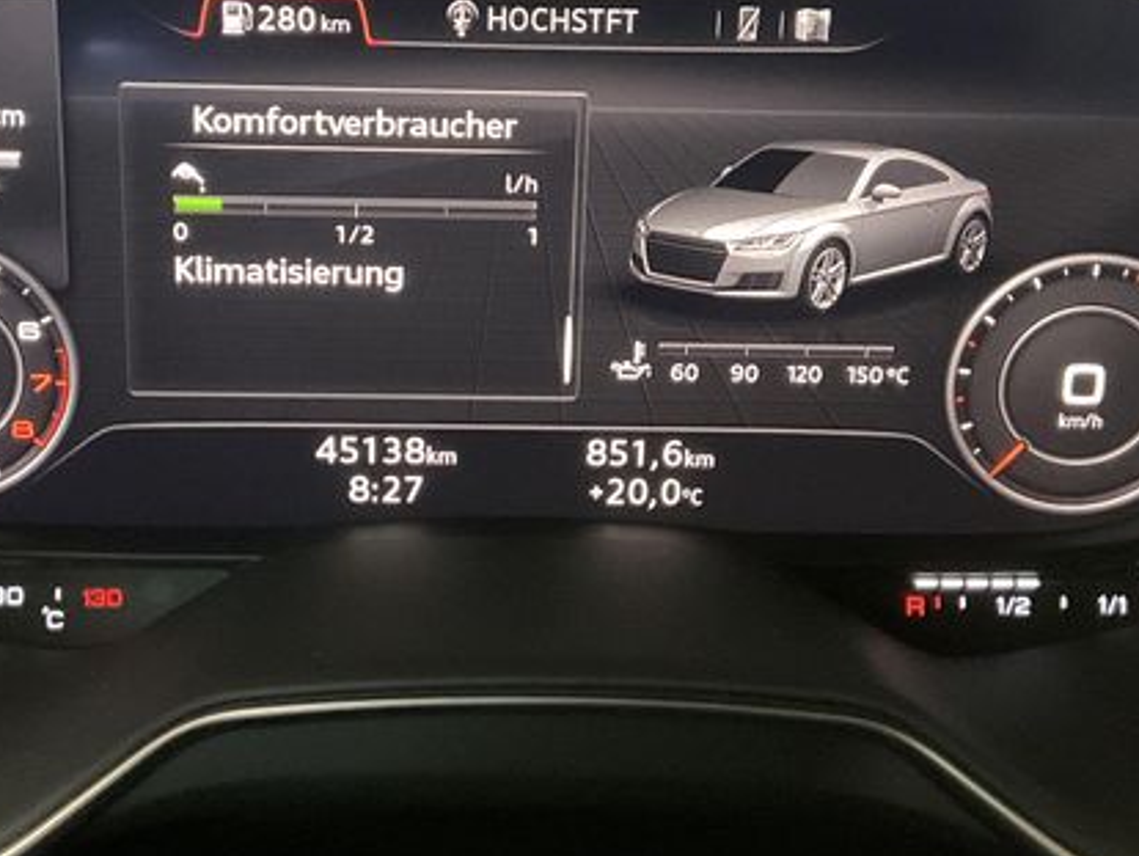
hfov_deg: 34.3
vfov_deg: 25.9
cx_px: 531
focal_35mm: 56
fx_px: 1844
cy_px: 264
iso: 500
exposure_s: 1/20
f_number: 1.8
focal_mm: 3
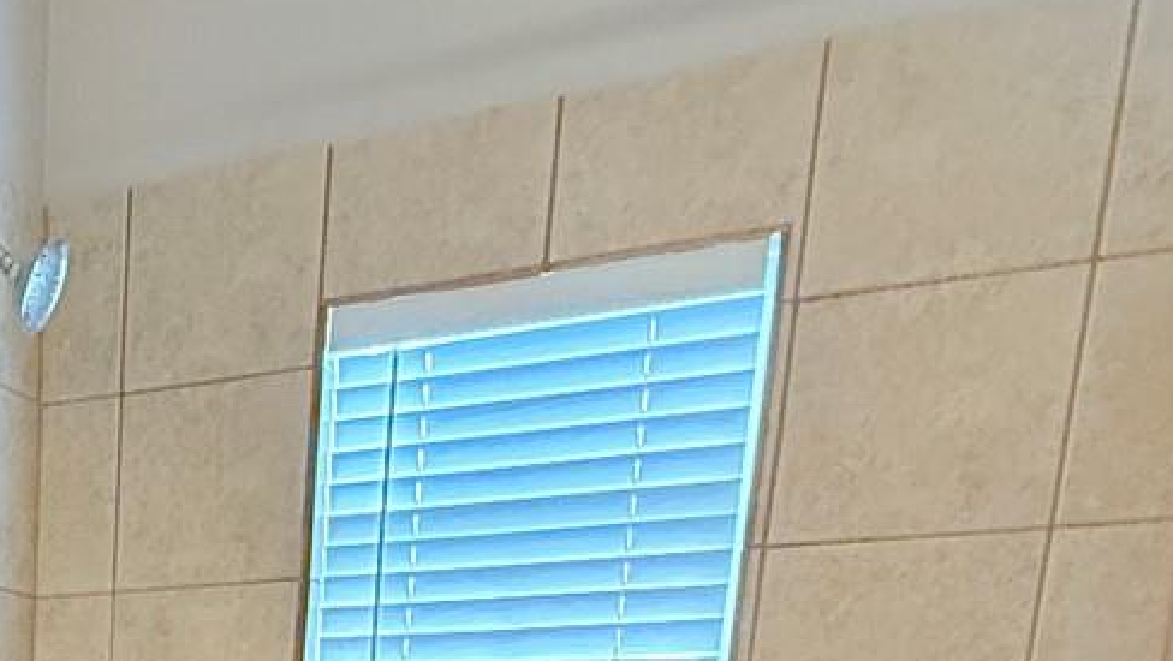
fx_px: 1556
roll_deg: +0.0
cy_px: 1120
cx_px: -200
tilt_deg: -11.2
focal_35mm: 50
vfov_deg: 19.3
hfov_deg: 34.1
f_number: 2.2
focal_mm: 2.22
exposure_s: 1/120
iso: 400
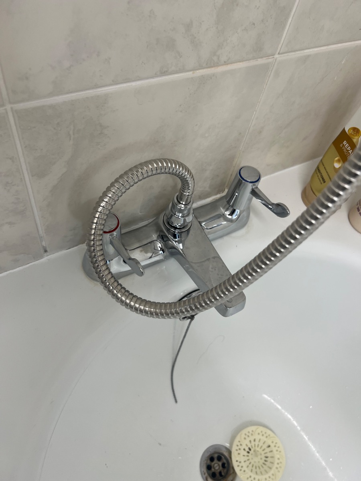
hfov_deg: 53.1
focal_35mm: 26
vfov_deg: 67.3
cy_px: 240
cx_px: 180
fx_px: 362
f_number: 1.5
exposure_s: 1/100
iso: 50
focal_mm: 5.7
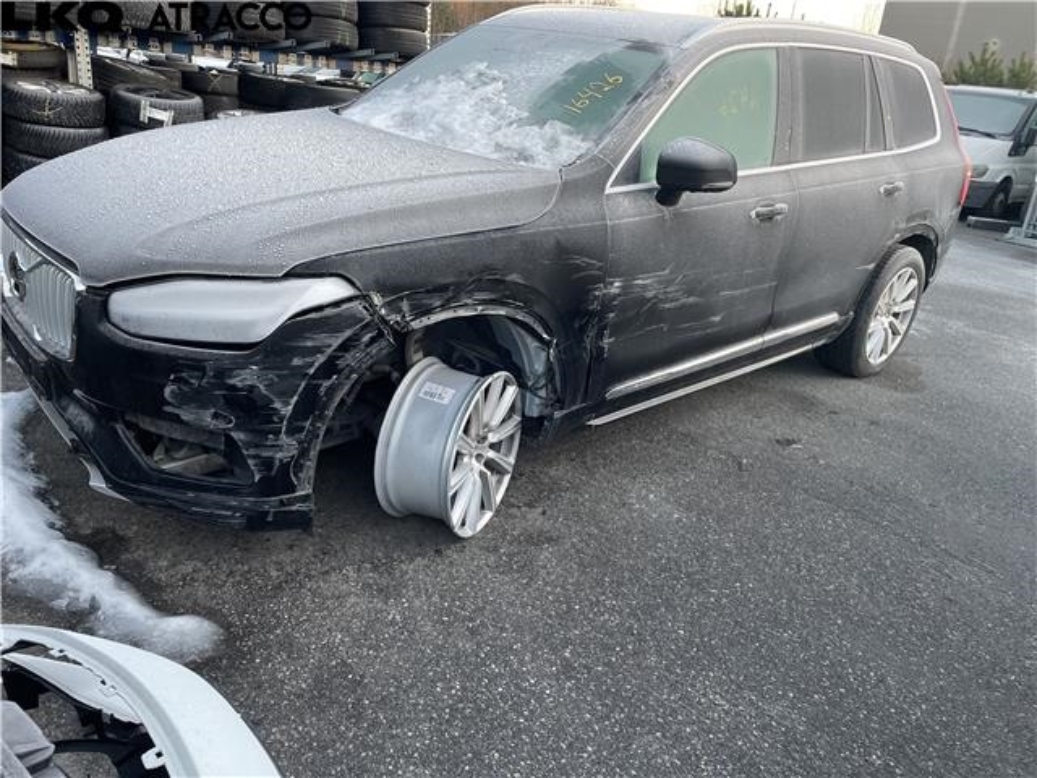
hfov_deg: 67.3
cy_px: 389
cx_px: 518
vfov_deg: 53.1
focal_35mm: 26
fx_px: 779
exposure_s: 1/121
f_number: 1.6
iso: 125
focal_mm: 4.2
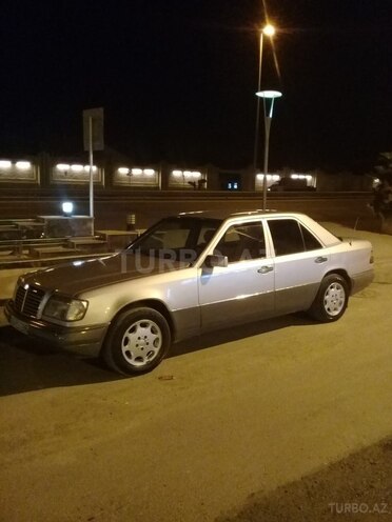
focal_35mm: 31
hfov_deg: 45.4
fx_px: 468
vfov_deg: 58.4
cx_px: 196
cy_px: 261
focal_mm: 3.3
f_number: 2.2
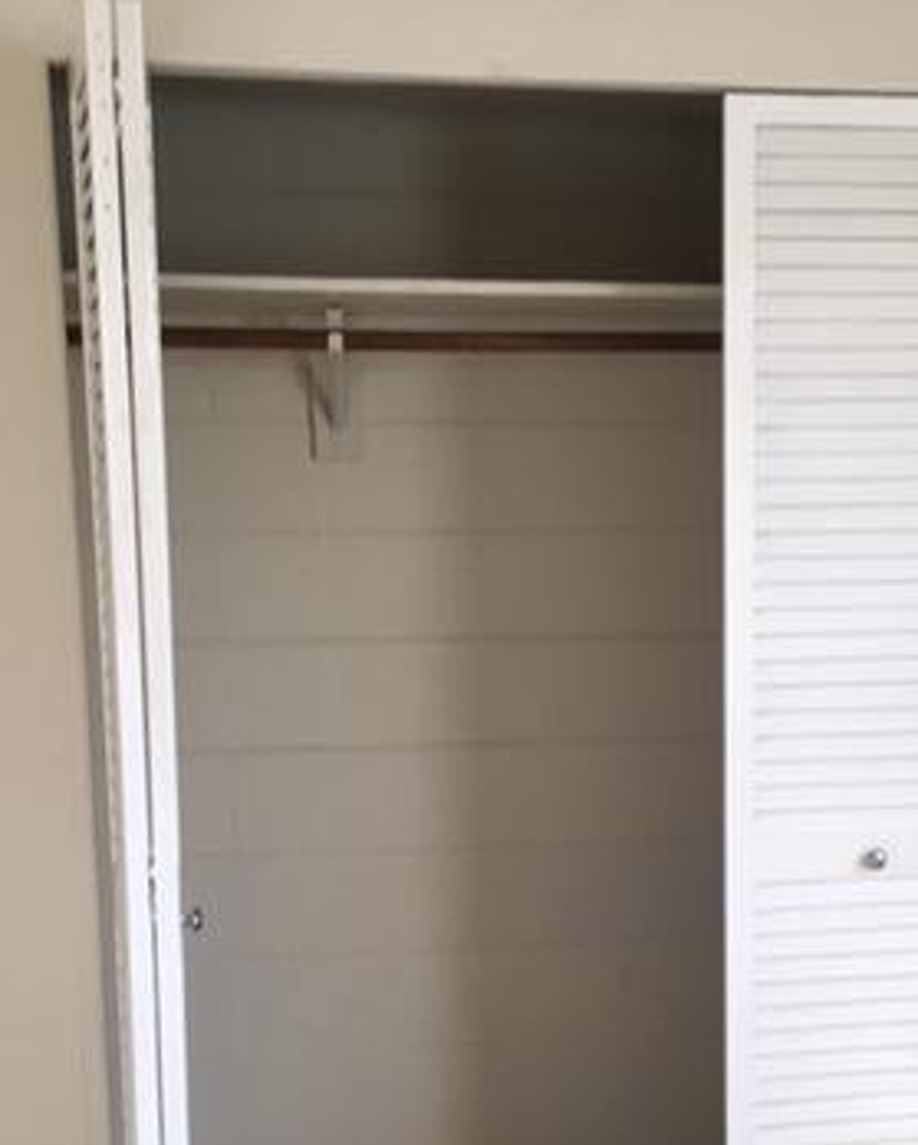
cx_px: 668
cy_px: 757
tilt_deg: -7.4
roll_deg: +2.0
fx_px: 1764
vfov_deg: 35.6
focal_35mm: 52
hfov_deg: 28.8
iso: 50
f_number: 2.2
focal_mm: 4.15
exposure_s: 1/30
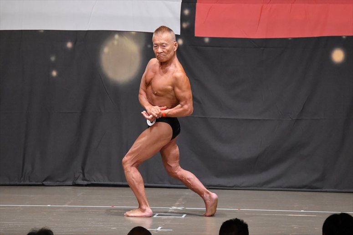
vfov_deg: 5.7
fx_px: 2352
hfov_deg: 8.6
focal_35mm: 240
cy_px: 118
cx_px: 176
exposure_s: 1/400
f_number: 5.6
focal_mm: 160
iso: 6400
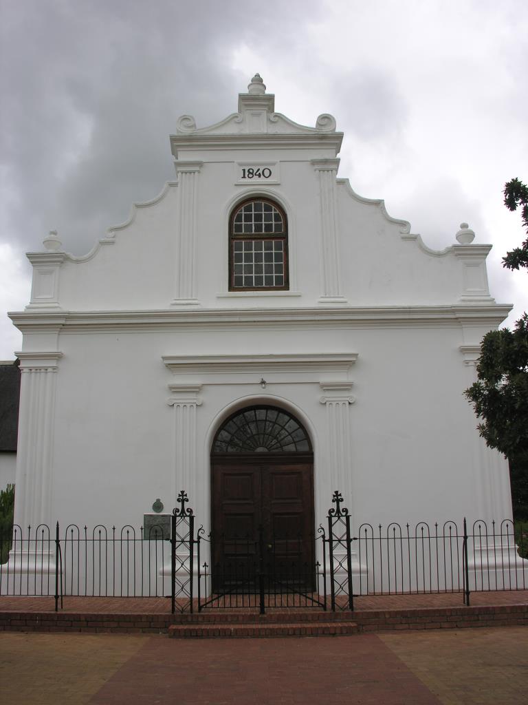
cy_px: 352
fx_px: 712
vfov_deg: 52.6
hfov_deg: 40.7
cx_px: 264
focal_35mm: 35
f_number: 5
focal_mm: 8.9
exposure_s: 1/155
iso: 50
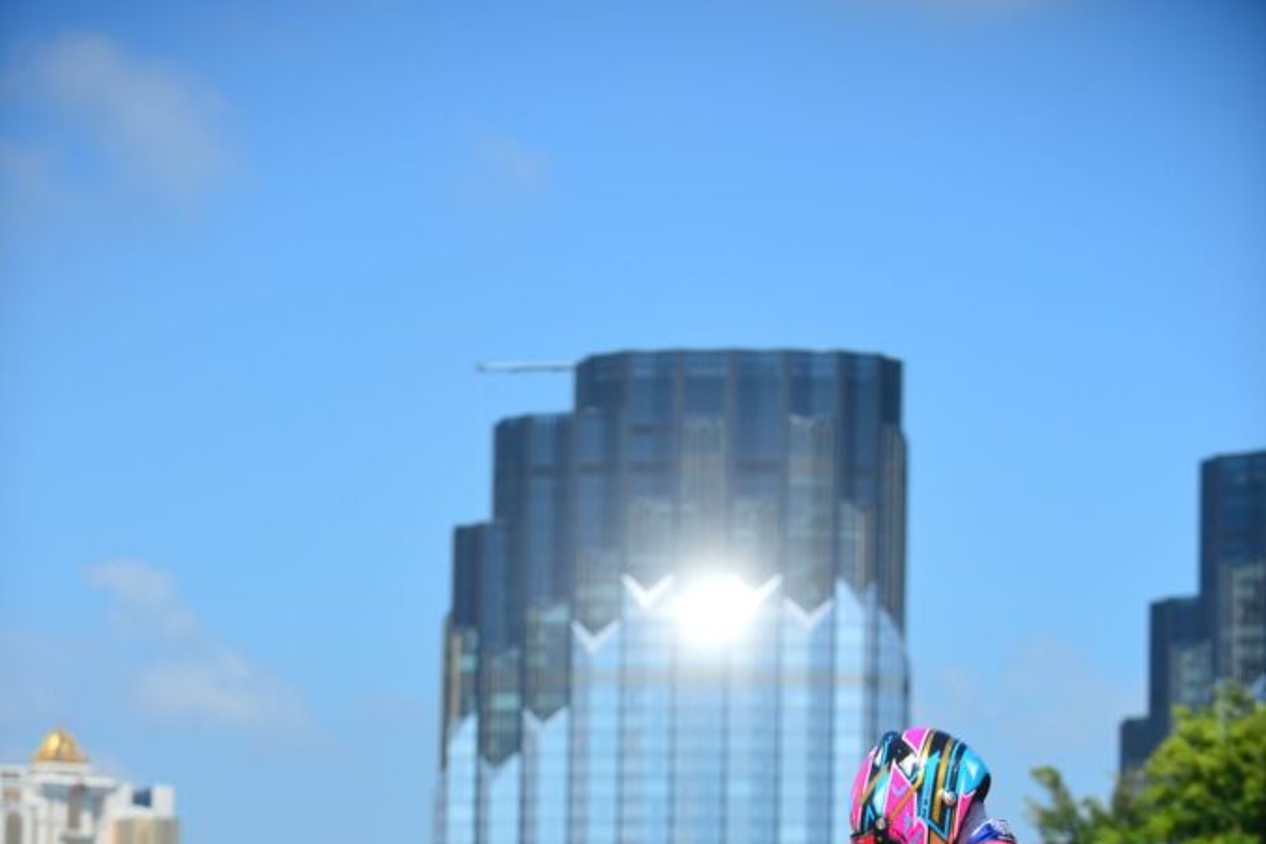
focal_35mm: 148
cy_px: 922
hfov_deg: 13.9
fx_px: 5204
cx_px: 632
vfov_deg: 9.2
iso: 100
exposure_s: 1/2000
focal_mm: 98
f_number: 2.8
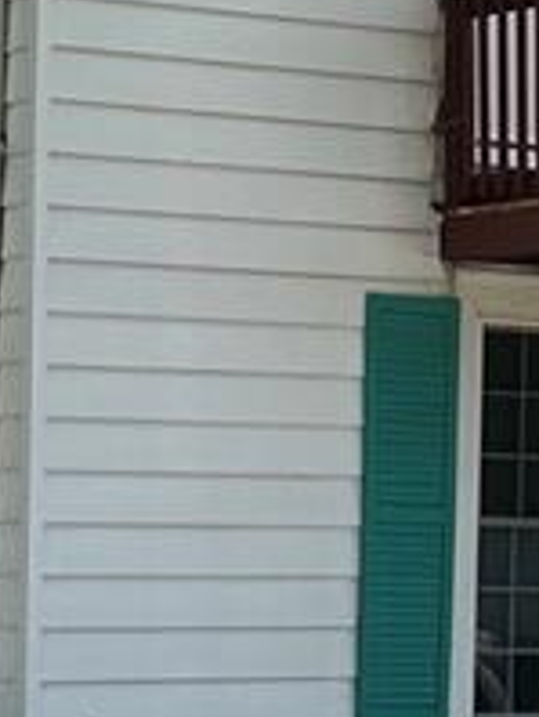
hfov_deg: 8.0
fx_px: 3853
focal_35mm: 186
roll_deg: -1.8
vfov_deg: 10.6
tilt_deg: +1.3
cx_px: 568
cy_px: 525
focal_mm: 6.86
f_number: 1.78
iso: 80
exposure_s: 1/2660
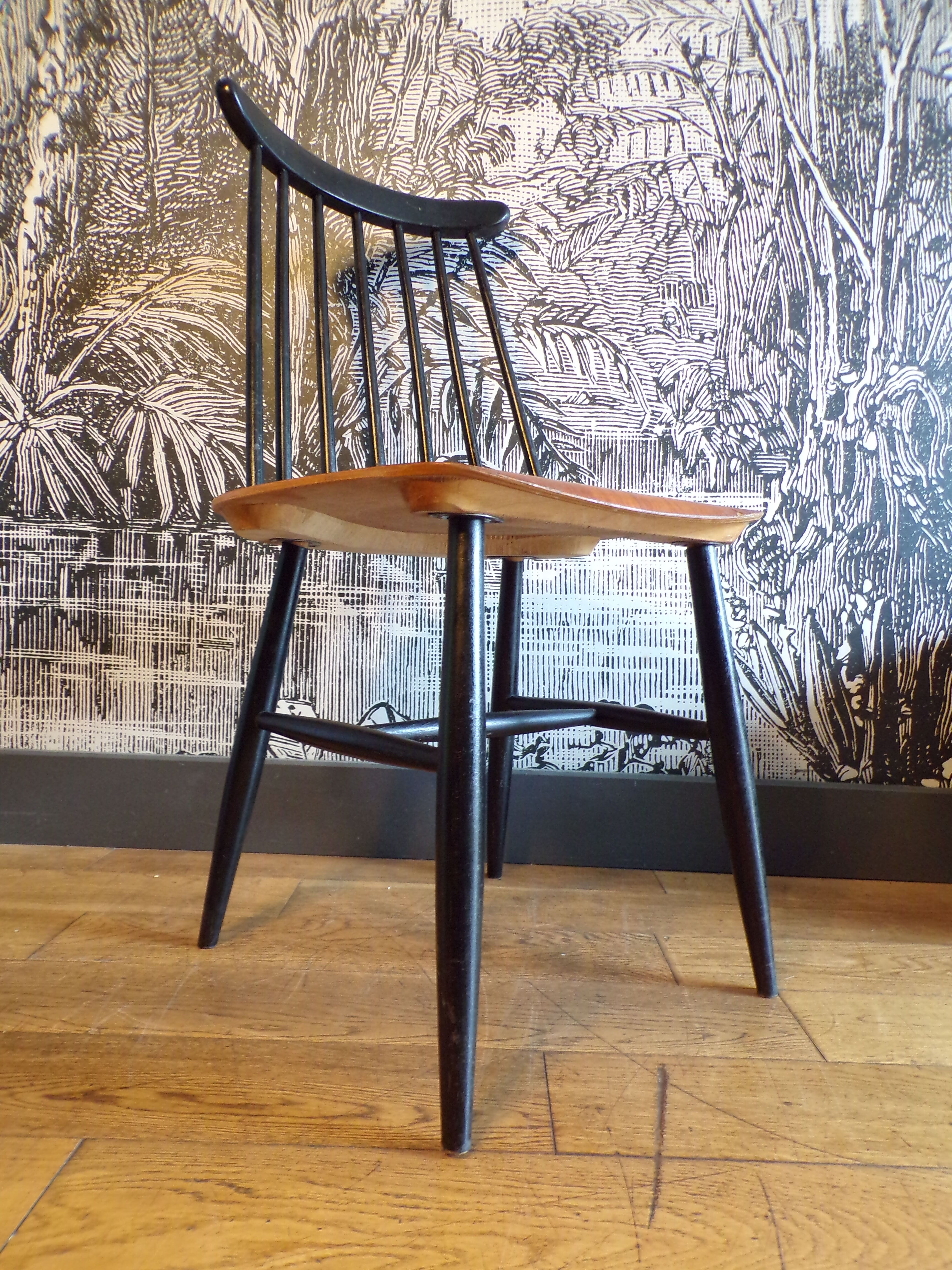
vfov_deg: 71.6
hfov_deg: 56.8
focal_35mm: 24
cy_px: 635
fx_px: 880
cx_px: 476
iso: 352
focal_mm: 4.3
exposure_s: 1/17
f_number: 3
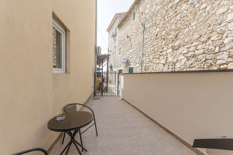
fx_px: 97
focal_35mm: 15
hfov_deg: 100.5
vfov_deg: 77.1
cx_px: 116
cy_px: 78
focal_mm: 10
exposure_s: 1/200
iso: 100
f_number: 7.1
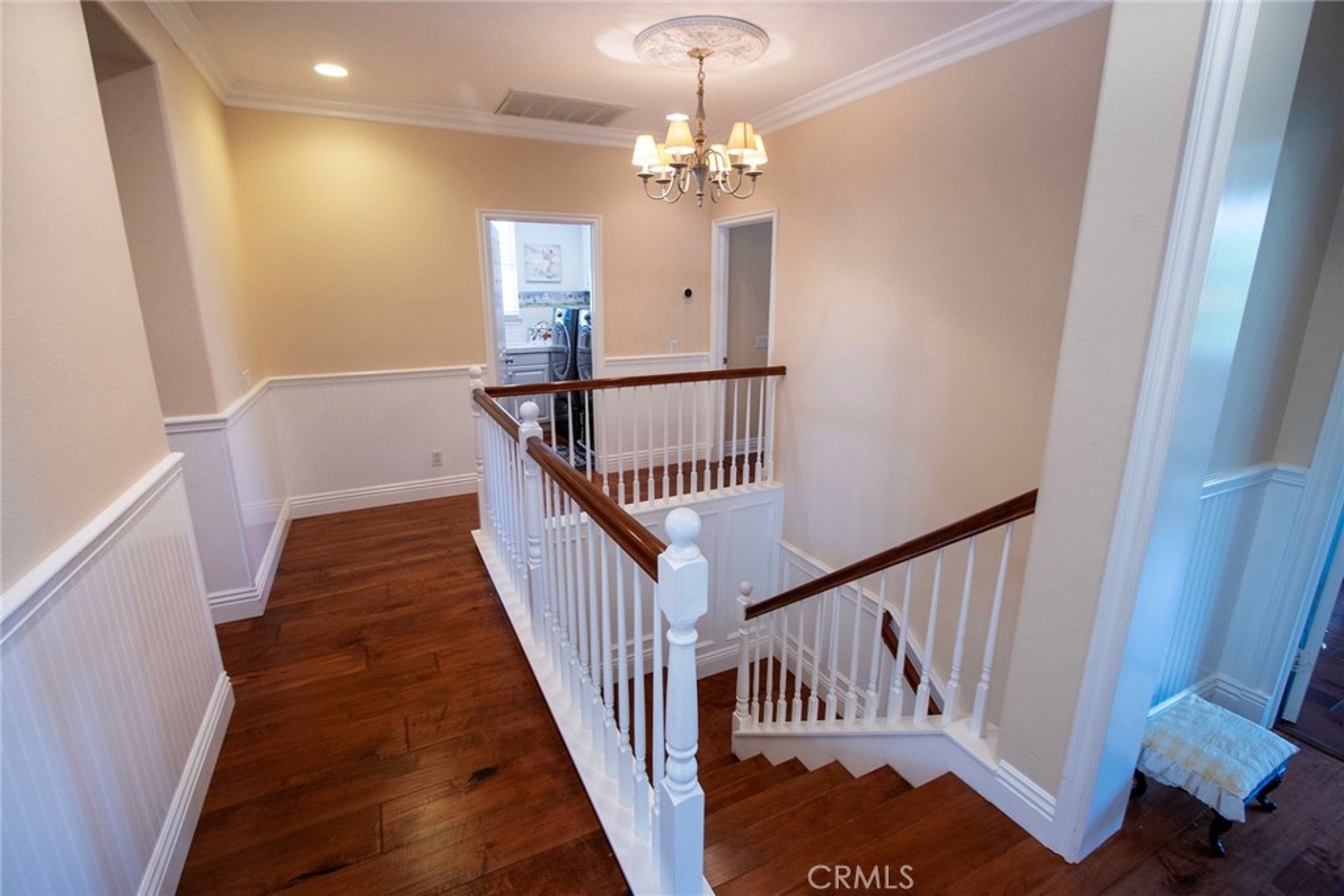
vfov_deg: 77.3
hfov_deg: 100.4
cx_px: 672
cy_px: 448
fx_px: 560
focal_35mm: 15
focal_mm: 10
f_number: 8
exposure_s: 1/25
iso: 800
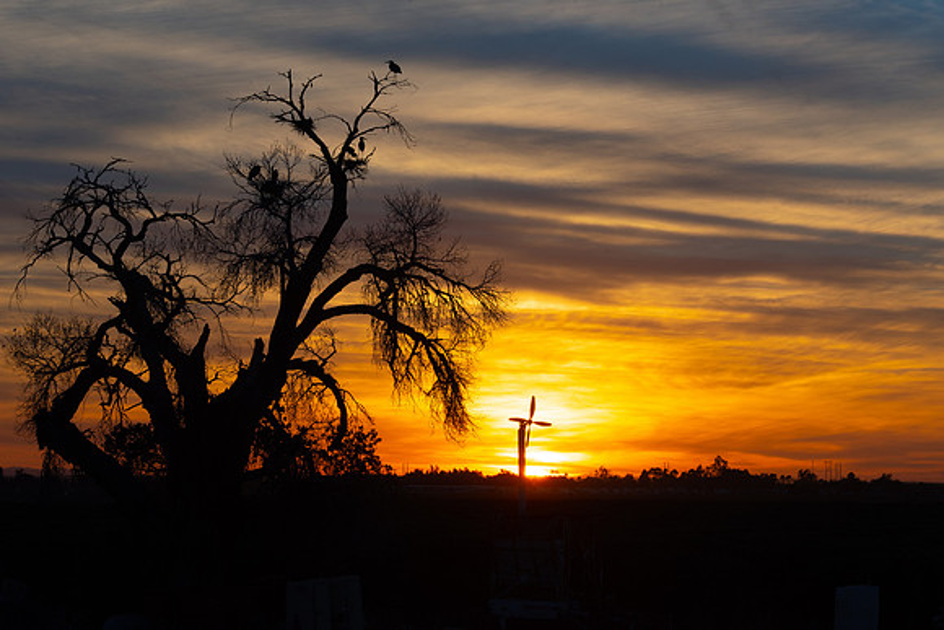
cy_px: 315
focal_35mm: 112
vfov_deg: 12.2
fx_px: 2937
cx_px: 472
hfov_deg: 18.3
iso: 200
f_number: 16
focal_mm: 112
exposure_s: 1/160
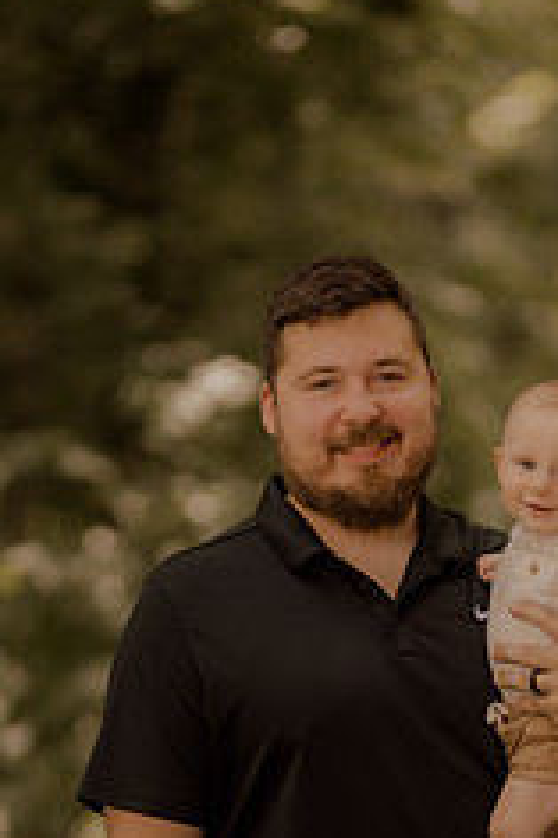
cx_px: 334
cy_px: 692
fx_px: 3772
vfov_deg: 12.6
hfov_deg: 8.5
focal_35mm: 162
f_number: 1.4
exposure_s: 1/1250
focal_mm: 85
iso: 160
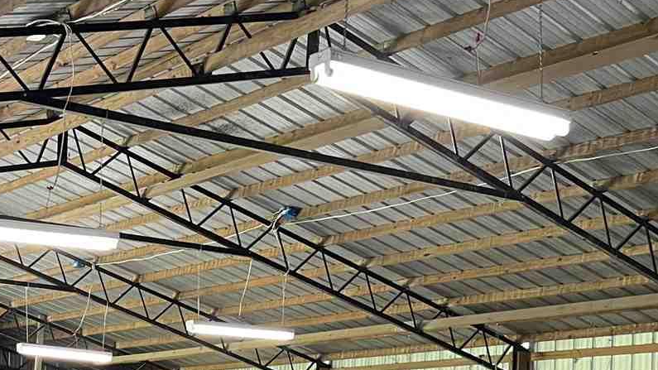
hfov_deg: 27.8
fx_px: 1274
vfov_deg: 15.8
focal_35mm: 73
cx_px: 53
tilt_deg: +0.8
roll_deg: -0.6
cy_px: 454
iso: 100
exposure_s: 1/60
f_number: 1.5
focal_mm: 5.7
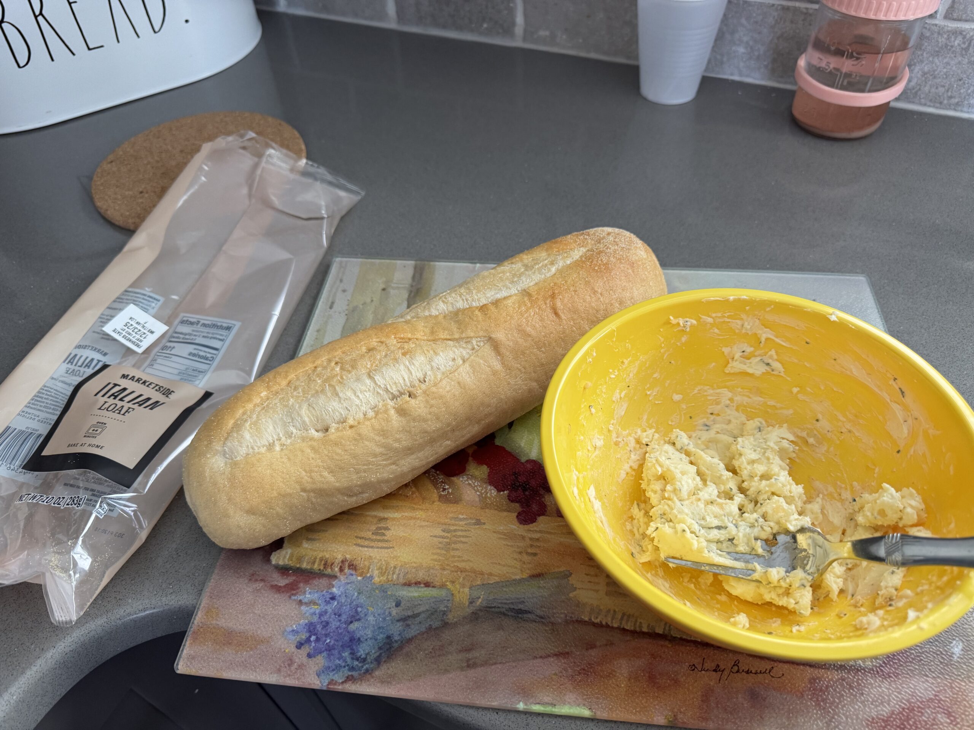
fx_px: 675
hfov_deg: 71.6
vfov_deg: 56.8
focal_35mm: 24
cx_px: 487
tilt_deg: -48.2
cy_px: 365
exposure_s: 1/61
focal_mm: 6.76
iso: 200
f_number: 1.78
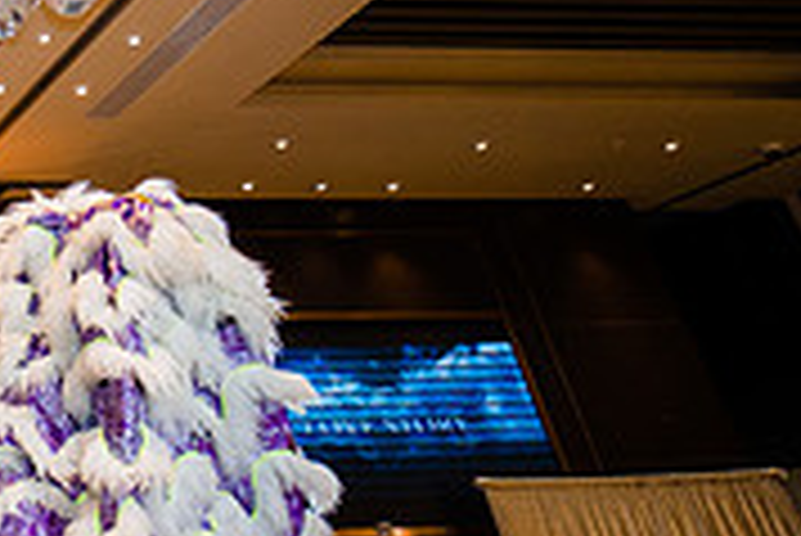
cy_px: 187
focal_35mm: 47
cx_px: -473
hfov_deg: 26.3
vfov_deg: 28.5
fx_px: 1047
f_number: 4
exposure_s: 1/160
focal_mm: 14
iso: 1250
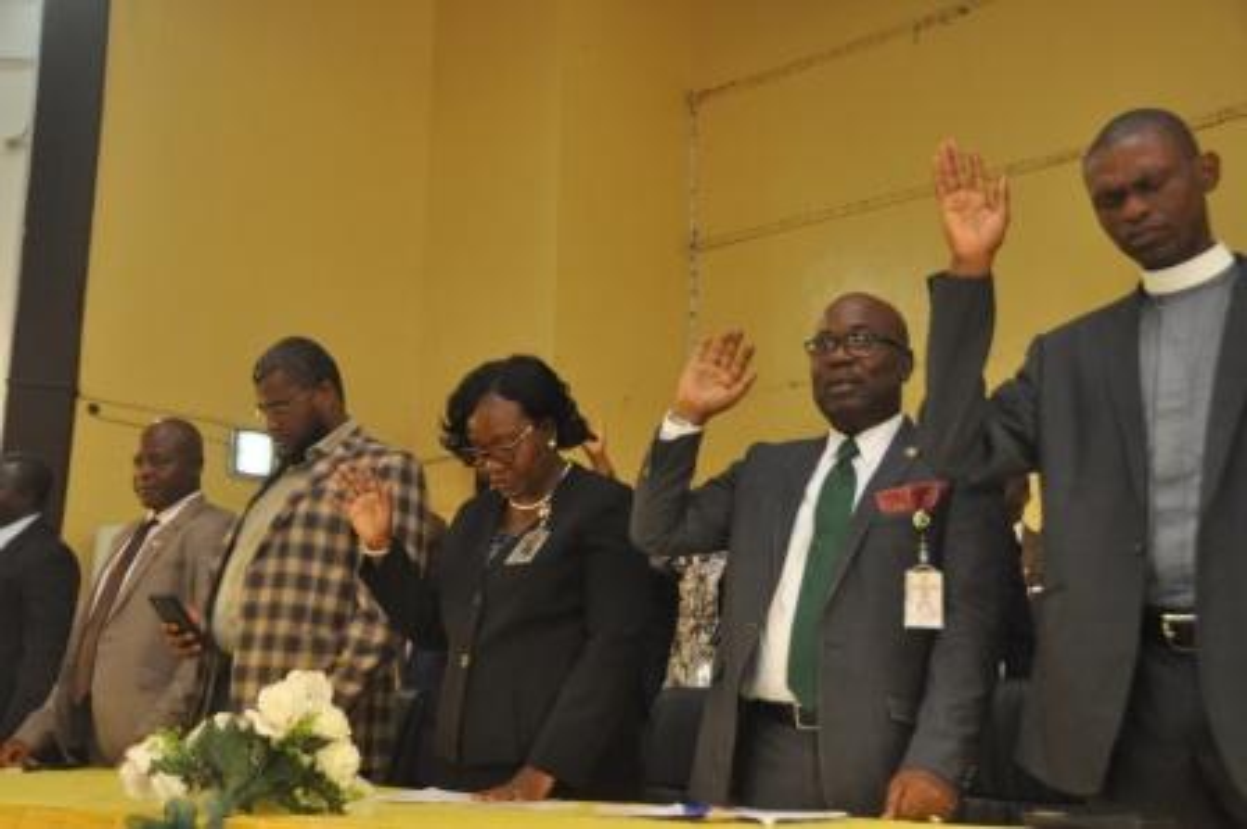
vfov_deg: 33.0
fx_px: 1402
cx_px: 624
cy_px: 414
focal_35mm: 40
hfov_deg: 48.0
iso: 1600
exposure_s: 1/60
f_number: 4
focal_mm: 27
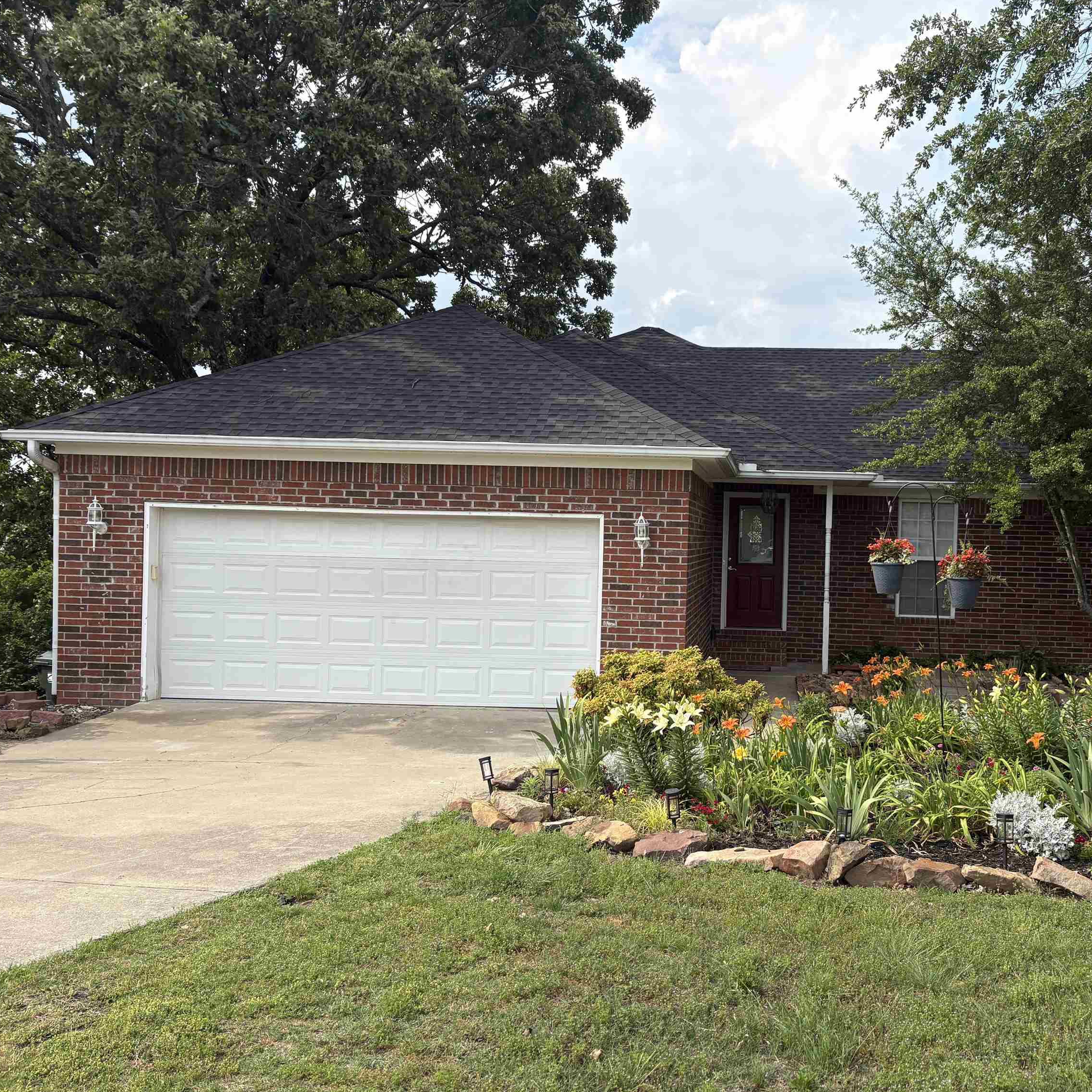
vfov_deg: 52.5
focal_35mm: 31
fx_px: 1106
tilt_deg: -0.9
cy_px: 550
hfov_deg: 51.5
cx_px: 729
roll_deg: -1.1
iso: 64
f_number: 1.6
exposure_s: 1/2639
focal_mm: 5.96
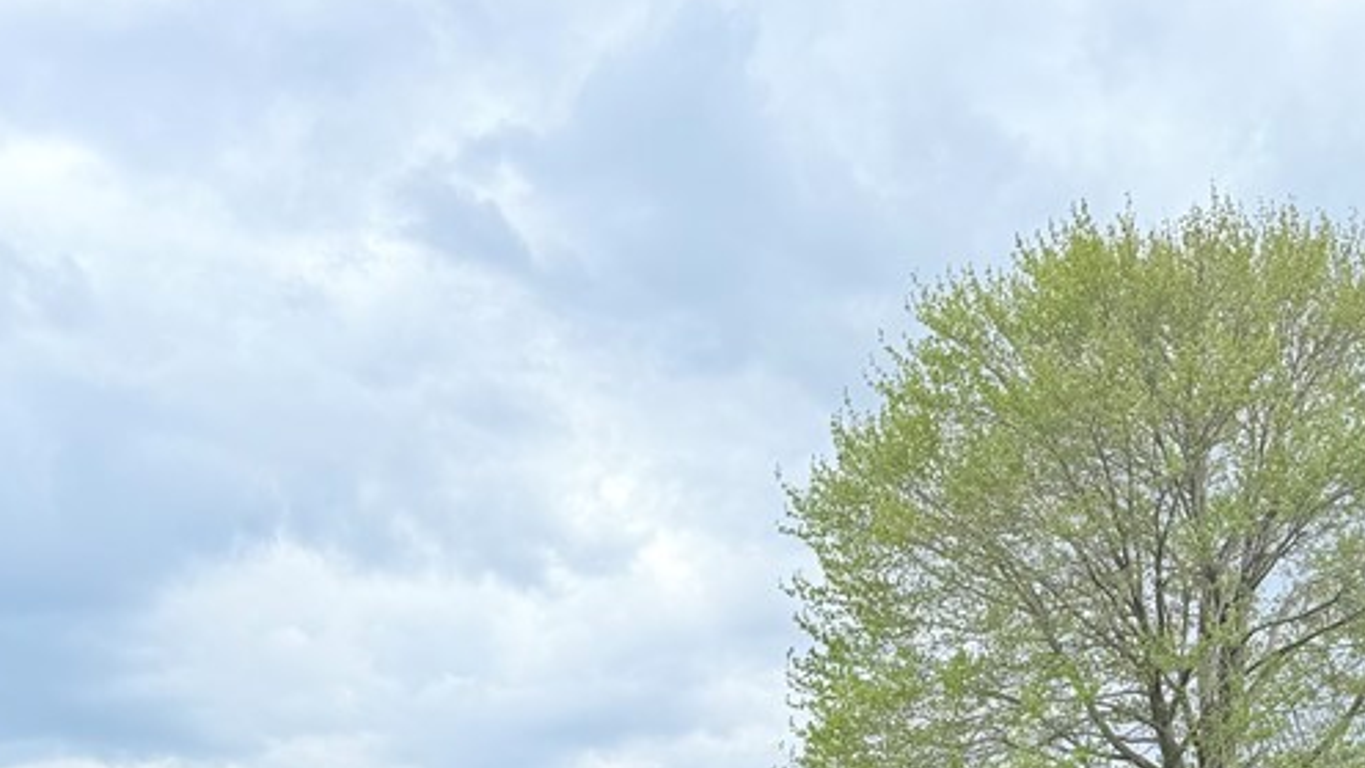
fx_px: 1954
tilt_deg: +3.9
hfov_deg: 38.3
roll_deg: +0.1
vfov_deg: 20.3
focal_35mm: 54
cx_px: 545
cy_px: 999
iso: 80
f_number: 1.78
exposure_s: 1/1653
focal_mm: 6.76
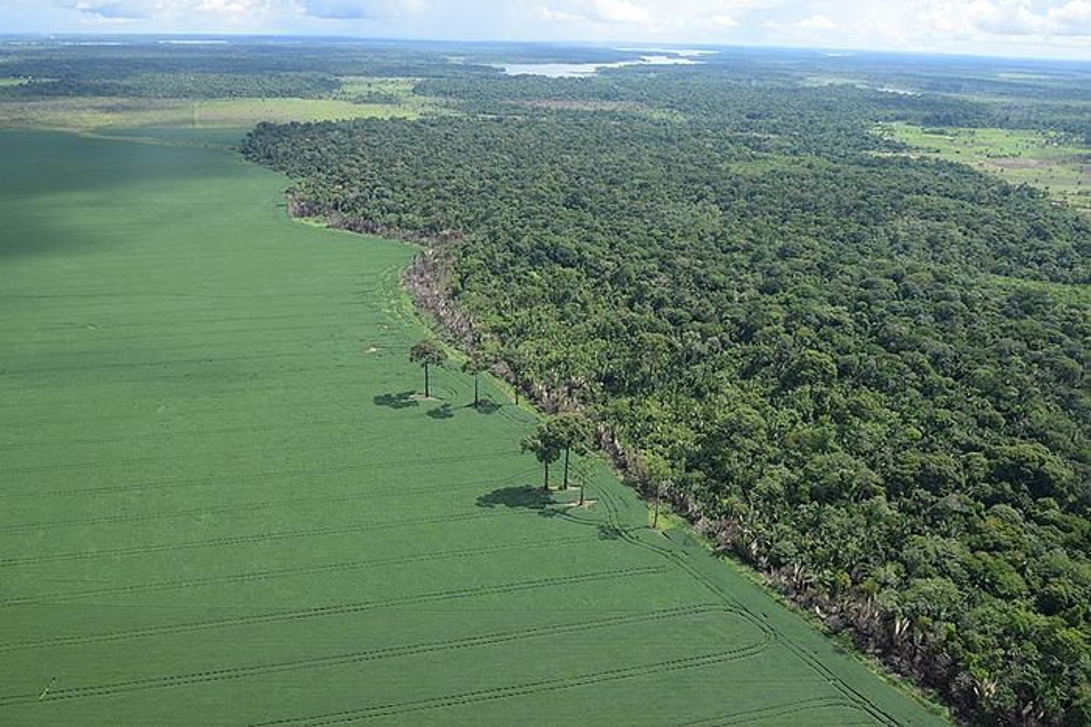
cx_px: 546
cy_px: 364
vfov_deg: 47.9
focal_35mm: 27
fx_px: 818
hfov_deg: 67.4
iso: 200
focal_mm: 18
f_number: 9
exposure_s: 1/320
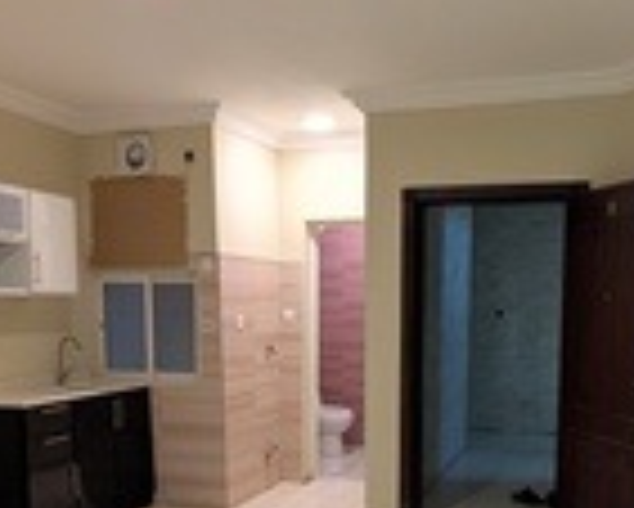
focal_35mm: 38
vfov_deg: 38.0
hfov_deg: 47.6
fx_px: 714
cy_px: 396
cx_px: 384
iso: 247
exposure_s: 1/55.8
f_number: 1.7
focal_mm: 2.02
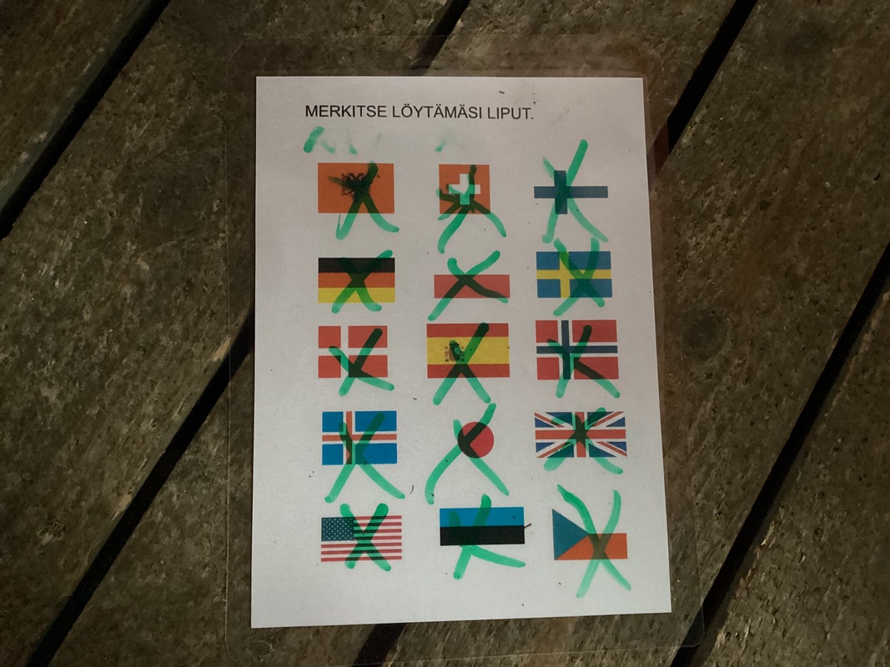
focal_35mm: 31
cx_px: 445
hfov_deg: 58.4
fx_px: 797
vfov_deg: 45.4
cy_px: 334
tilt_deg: -81.8
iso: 800
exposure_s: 1/17
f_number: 2.4
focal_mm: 3.3
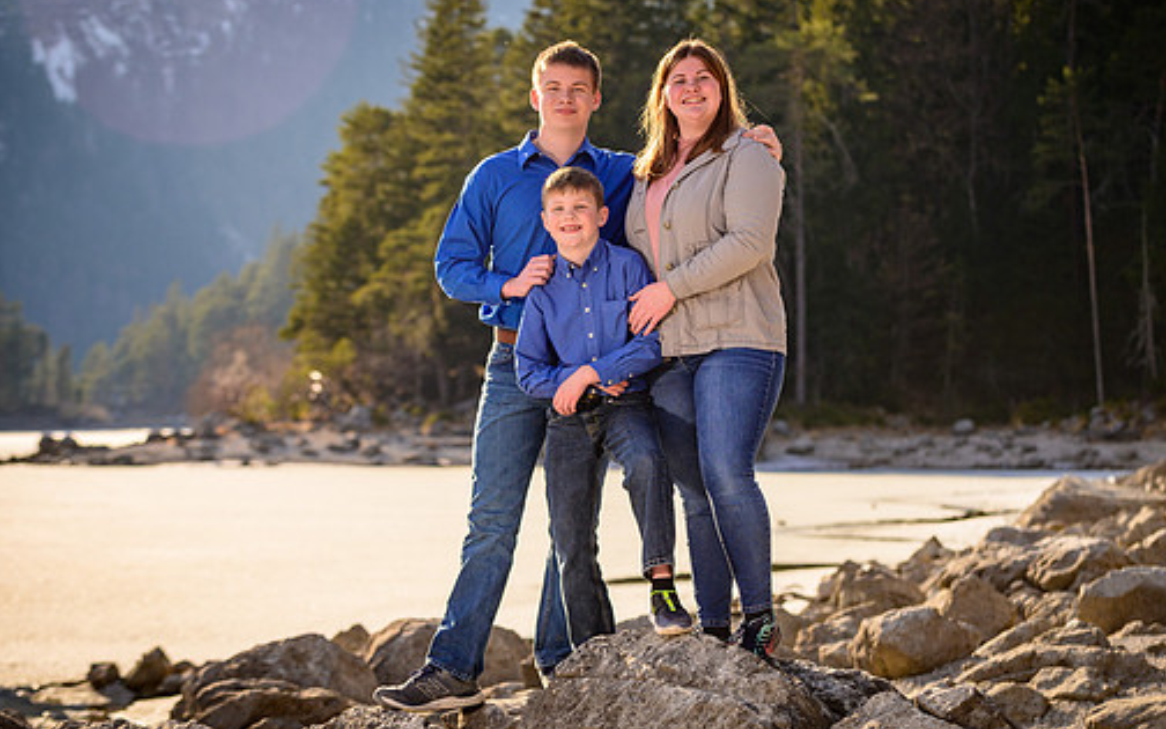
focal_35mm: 107
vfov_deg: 12.2
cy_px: 322
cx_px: 652
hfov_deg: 19.5
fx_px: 3400
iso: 125
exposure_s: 1/1600
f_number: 4.5
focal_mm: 86
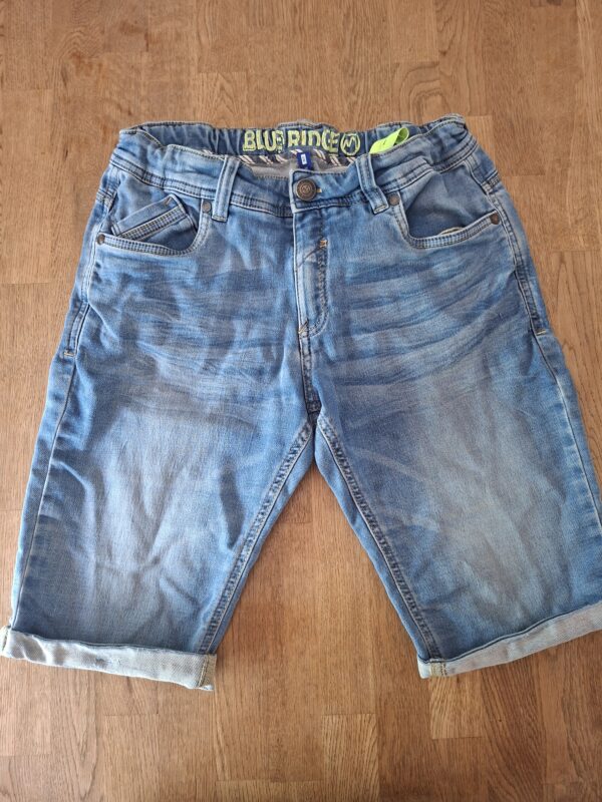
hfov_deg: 58.9
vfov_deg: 73.9
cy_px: 401
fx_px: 533
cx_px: 301
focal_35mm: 23
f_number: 1.8
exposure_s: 1/25
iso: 400
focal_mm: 5.54
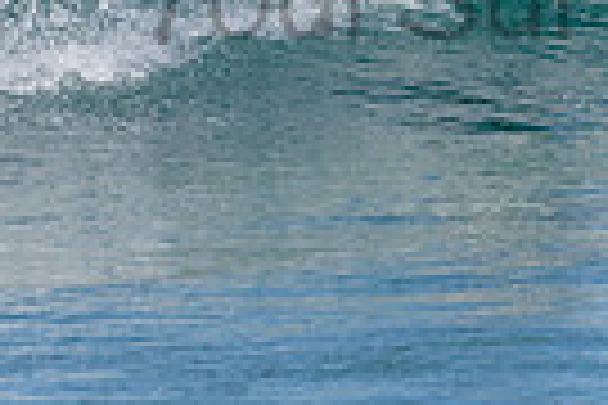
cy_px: -65
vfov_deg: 0.6
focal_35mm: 2154
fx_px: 36376
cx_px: 599
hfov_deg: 1.0
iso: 160
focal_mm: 500
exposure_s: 1/2000
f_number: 5.6
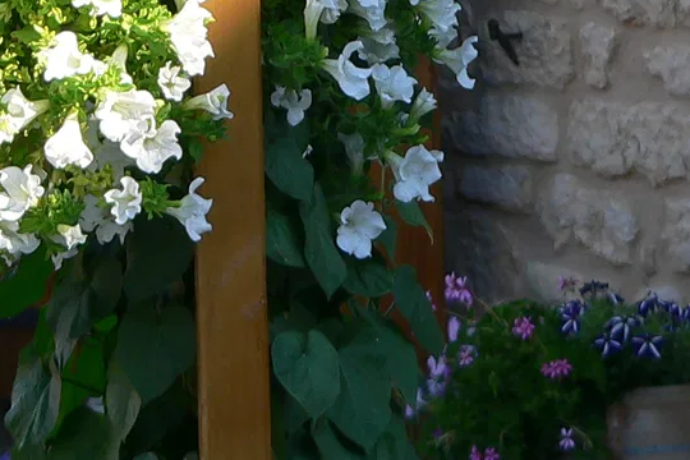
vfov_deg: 4.4
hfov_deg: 6.7
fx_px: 5903
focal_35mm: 308
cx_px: 309
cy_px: -271
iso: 80
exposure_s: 1/160
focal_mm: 16.6
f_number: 4
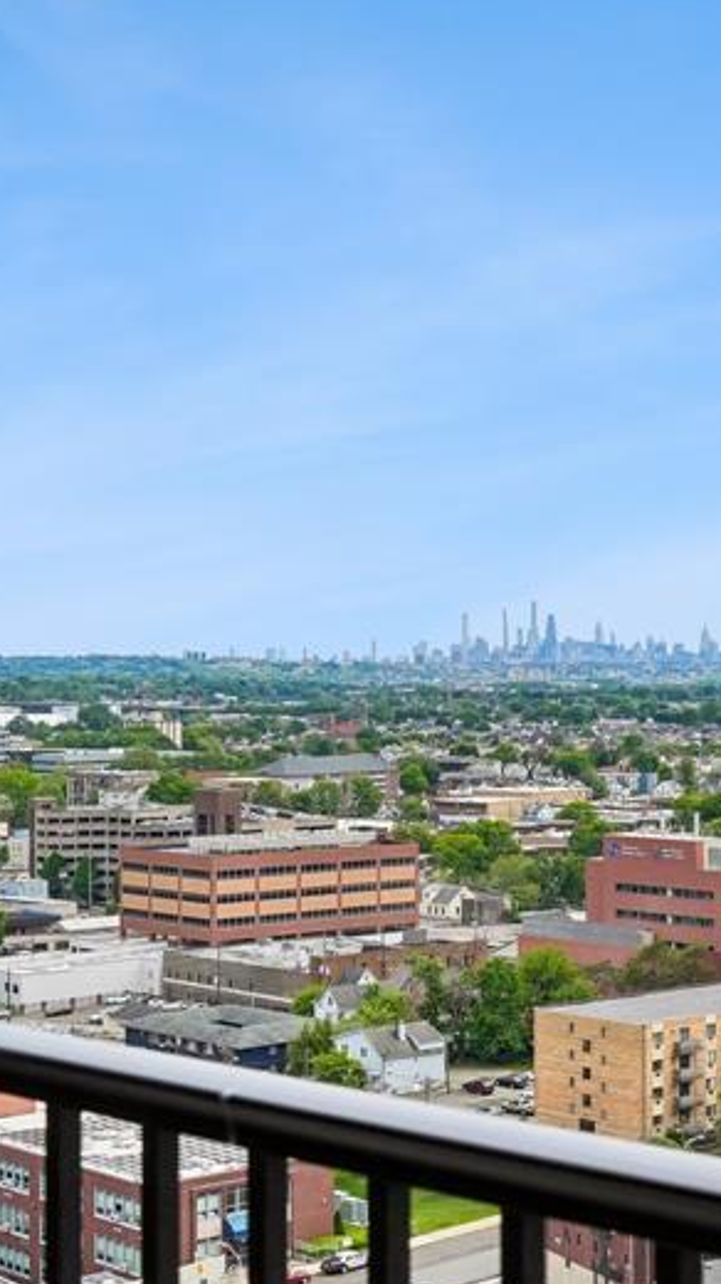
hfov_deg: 17.9
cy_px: 654
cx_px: 657
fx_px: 2246
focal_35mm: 66
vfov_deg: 31.9
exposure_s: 1/1000
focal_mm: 32
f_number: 8
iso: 400
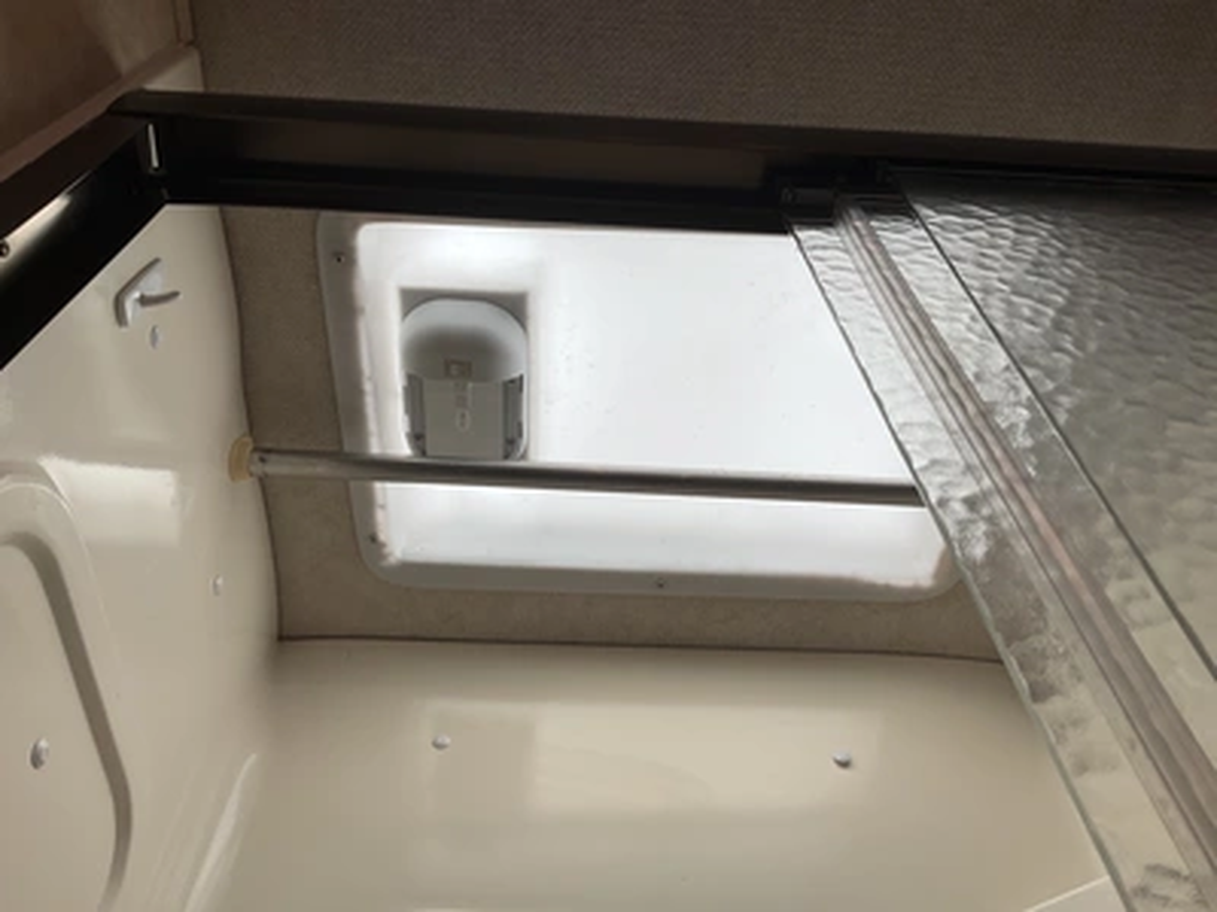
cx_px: 608
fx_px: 1020
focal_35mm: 29
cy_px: 456
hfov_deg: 61.7
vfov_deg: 48.2
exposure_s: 1/205
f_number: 1.8
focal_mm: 3
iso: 20
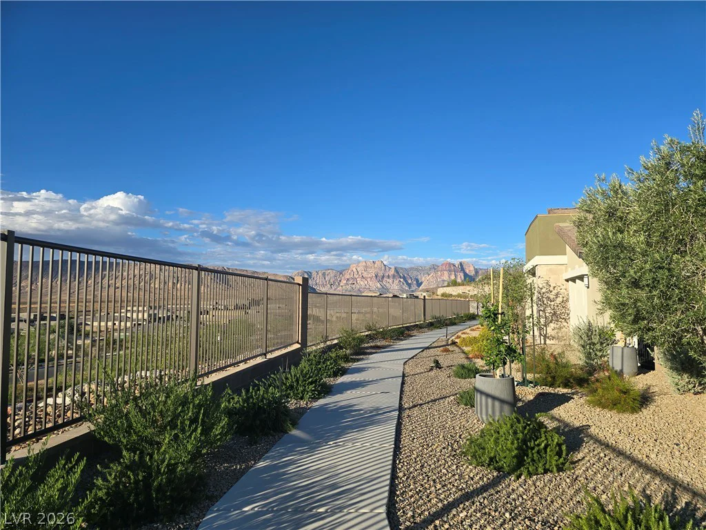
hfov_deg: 73.9
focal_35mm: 23
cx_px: 353
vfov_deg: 58.9
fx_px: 469
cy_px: 265
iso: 12
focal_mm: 6.3
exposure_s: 1/738
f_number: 1.7
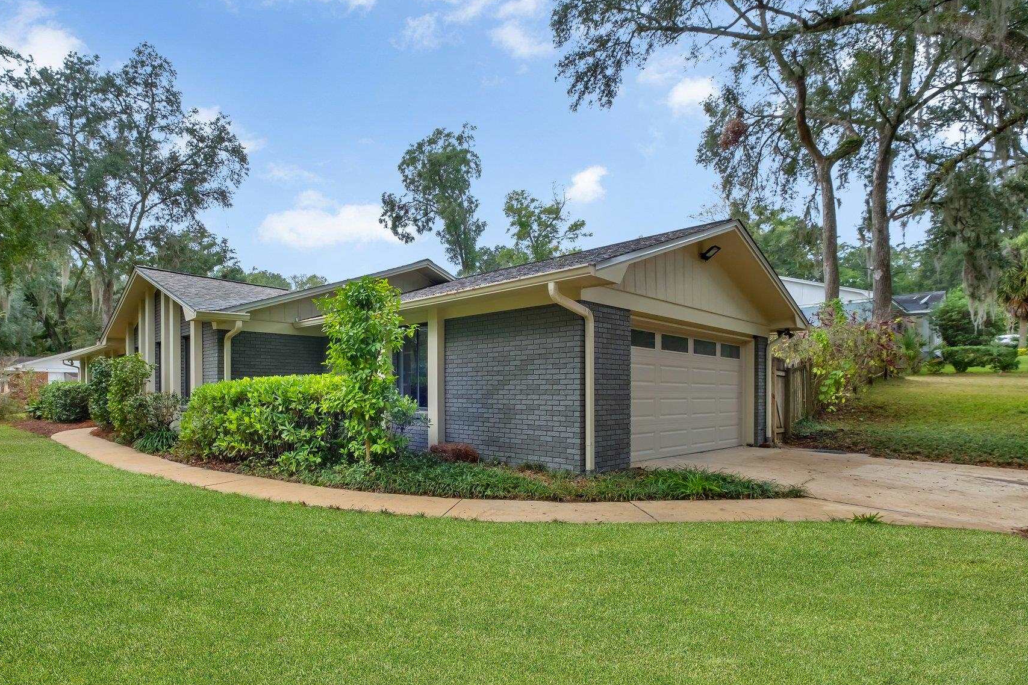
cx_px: 447
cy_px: 396
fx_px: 514
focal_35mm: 18
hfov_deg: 89.5
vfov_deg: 67.0
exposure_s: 1/280
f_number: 8
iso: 400
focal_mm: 10
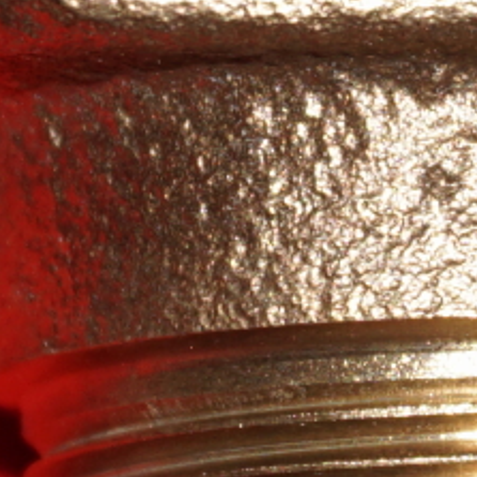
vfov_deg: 1.9
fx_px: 14524
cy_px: -116
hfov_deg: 1.9
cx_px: 383
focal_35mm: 932
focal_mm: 85
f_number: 5.6
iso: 200
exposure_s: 1/60
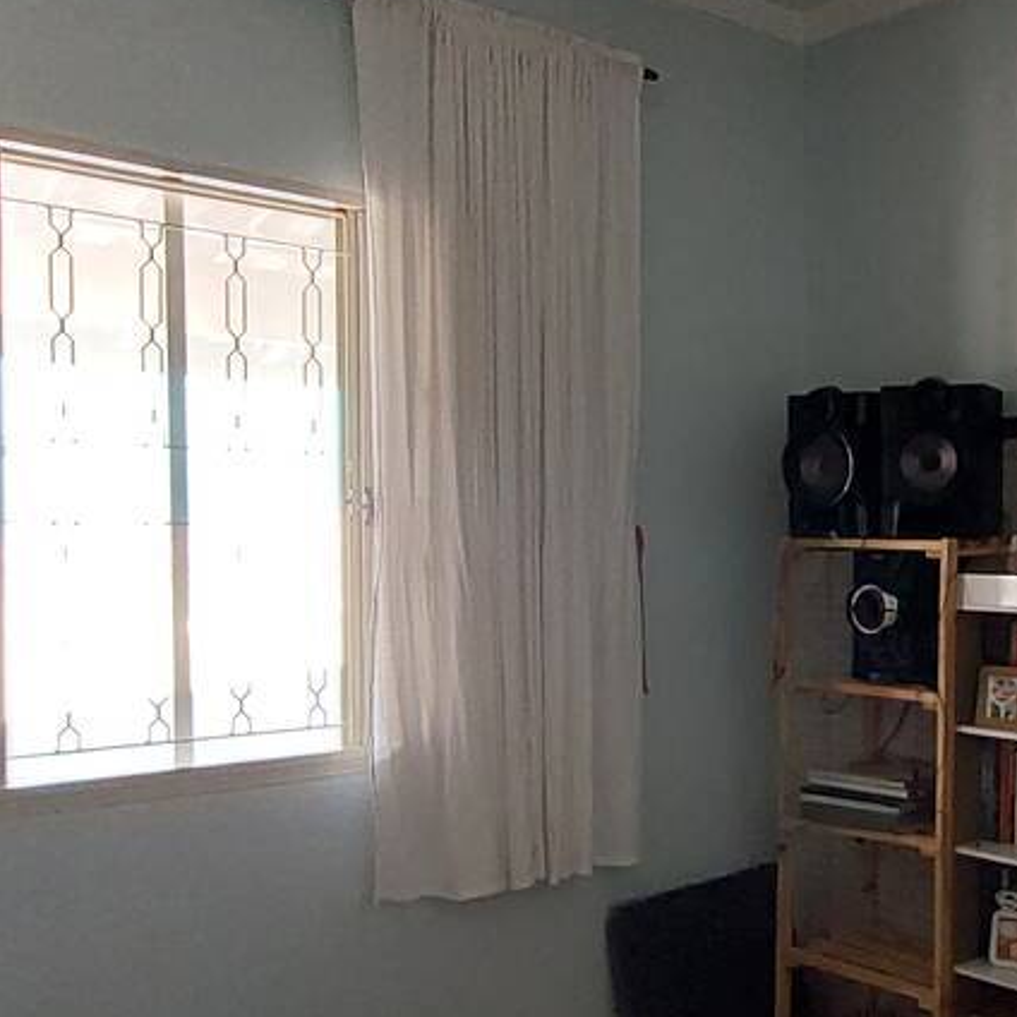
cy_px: 612
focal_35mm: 39
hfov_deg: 39.7
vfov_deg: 42.6
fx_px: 1296
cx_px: 919
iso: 400
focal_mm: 1.74
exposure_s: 1/30
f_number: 2.2
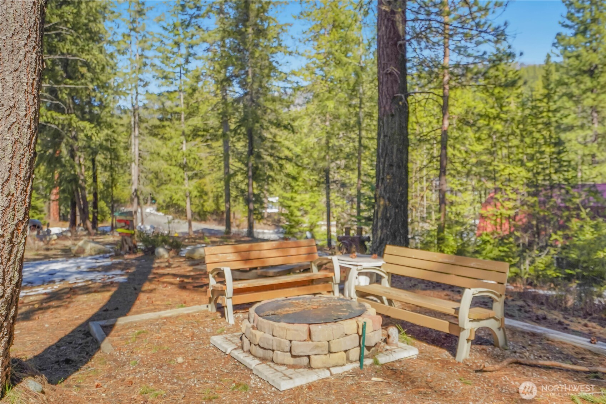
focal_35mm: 31
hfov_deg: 60.3
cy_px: 202
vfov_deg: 42.3
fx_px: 522
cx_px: 303
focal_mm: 31
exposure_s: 1/2000
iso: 500
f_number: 4.5
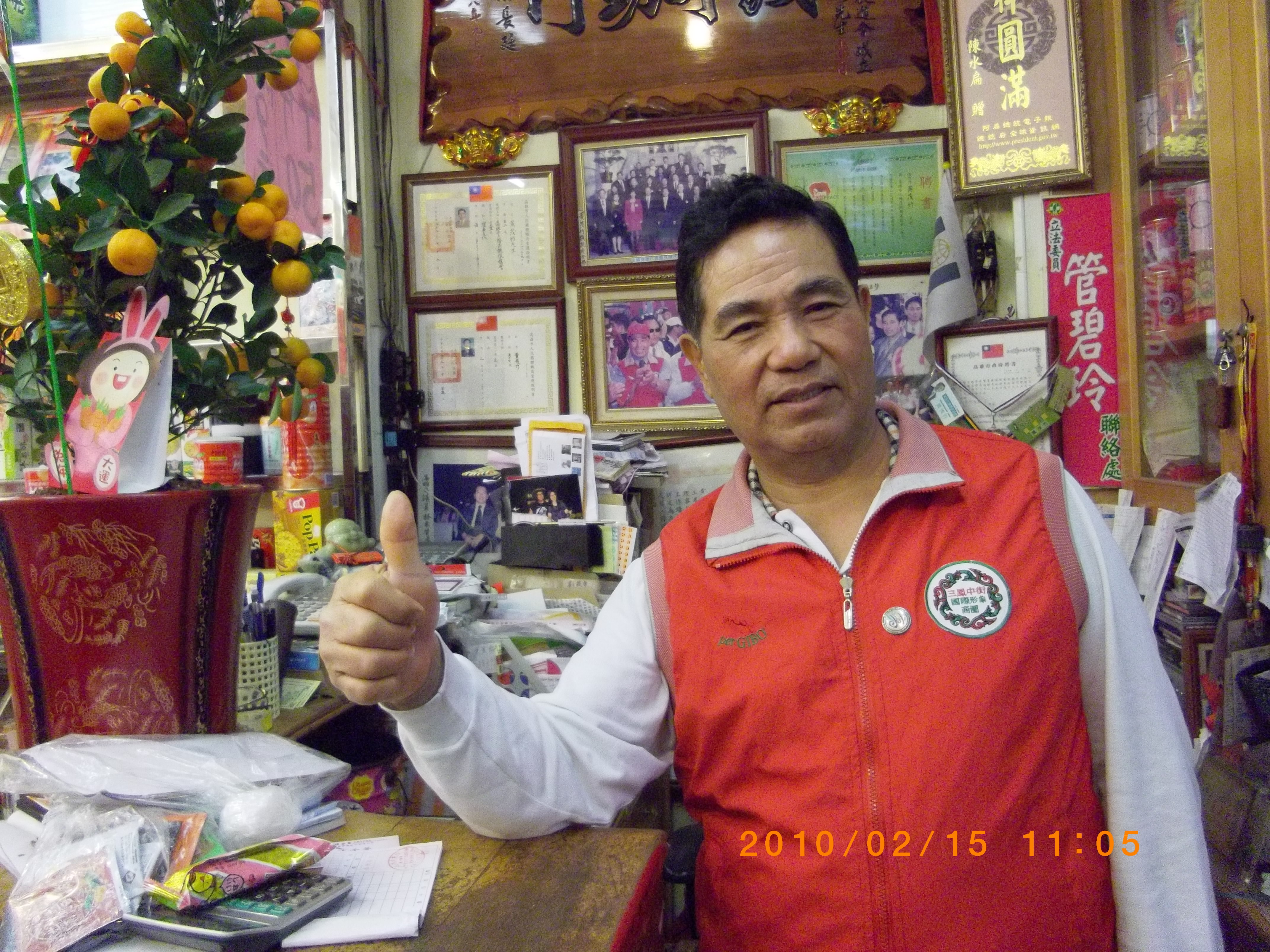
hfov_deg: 65.3
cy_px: 476
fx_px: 991
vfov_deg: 51.4
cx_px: 635
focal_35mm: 27
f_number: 3.2
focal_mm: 4.9
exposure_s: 1/80
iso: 506
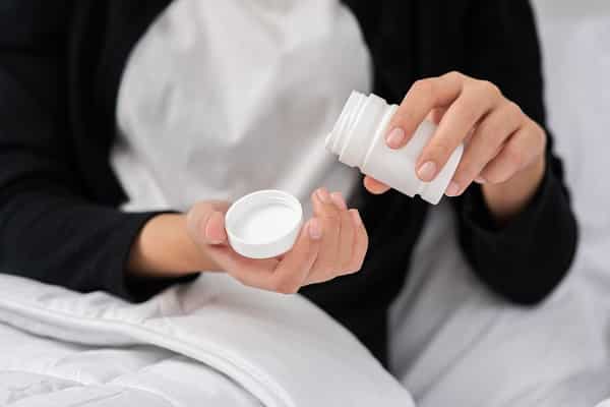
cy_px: 204
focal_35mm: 85
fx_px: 1440
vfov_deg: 16.1
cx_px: 305
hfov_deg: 23.9
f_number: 2.8
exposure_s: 1/200
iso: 100
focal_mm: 85
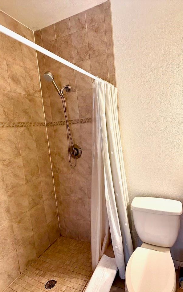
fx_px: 160
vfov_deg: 85.1
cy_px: 147
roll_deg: +5.2
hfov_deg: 58.8
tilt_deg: -6.6
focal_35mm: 20
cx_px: 116
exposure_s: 1/60
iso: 200
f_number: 2.2
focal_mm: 2.22
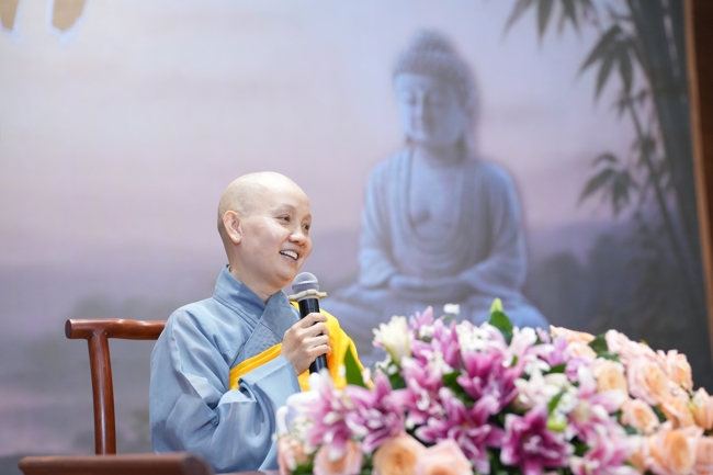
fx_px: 1267
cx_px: 356
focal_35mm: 64
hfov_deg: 31.4
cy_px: 238
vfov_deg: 21.2
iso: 4000
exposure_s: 1/250
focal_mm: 64
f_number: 2.8
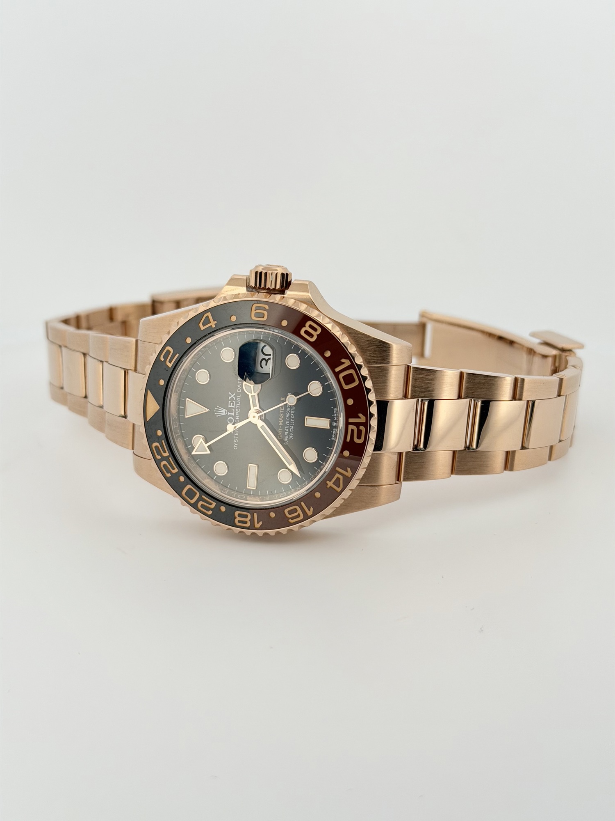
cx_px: 308
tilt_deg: -24.4
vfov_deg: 39.7
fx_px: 1137
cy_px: 410
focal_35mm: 48
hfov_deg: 30.3
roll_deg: +0.9
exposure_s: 1/1980
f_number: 1.78
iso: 125
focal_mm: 6.76
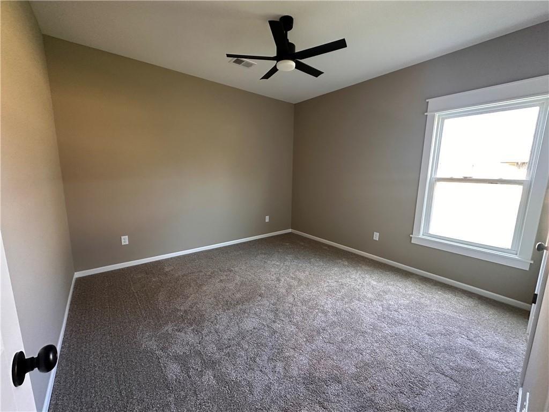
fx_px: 222
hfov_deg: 102.1
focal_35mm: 14
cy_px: 206
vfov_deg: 85.7
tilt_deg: -9.0
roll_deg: -0.6
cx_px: 274
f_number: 2.2
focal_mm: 2.22
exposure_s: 1/60
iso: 320
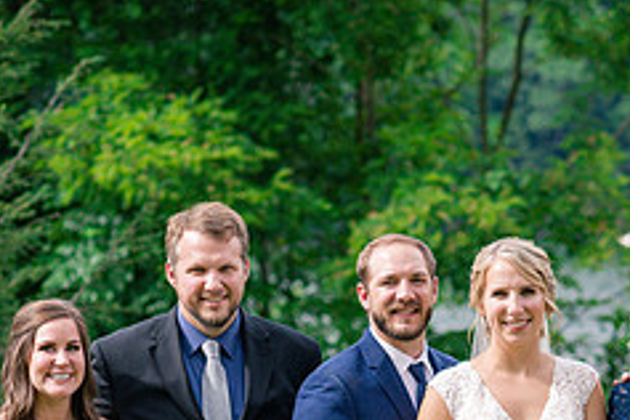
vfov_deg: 6.6
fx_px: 3640
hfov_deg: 9.9
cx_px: 486
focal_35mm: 208
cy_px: 512
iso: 500
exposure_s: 1/3200
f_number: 3.2
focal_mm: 85
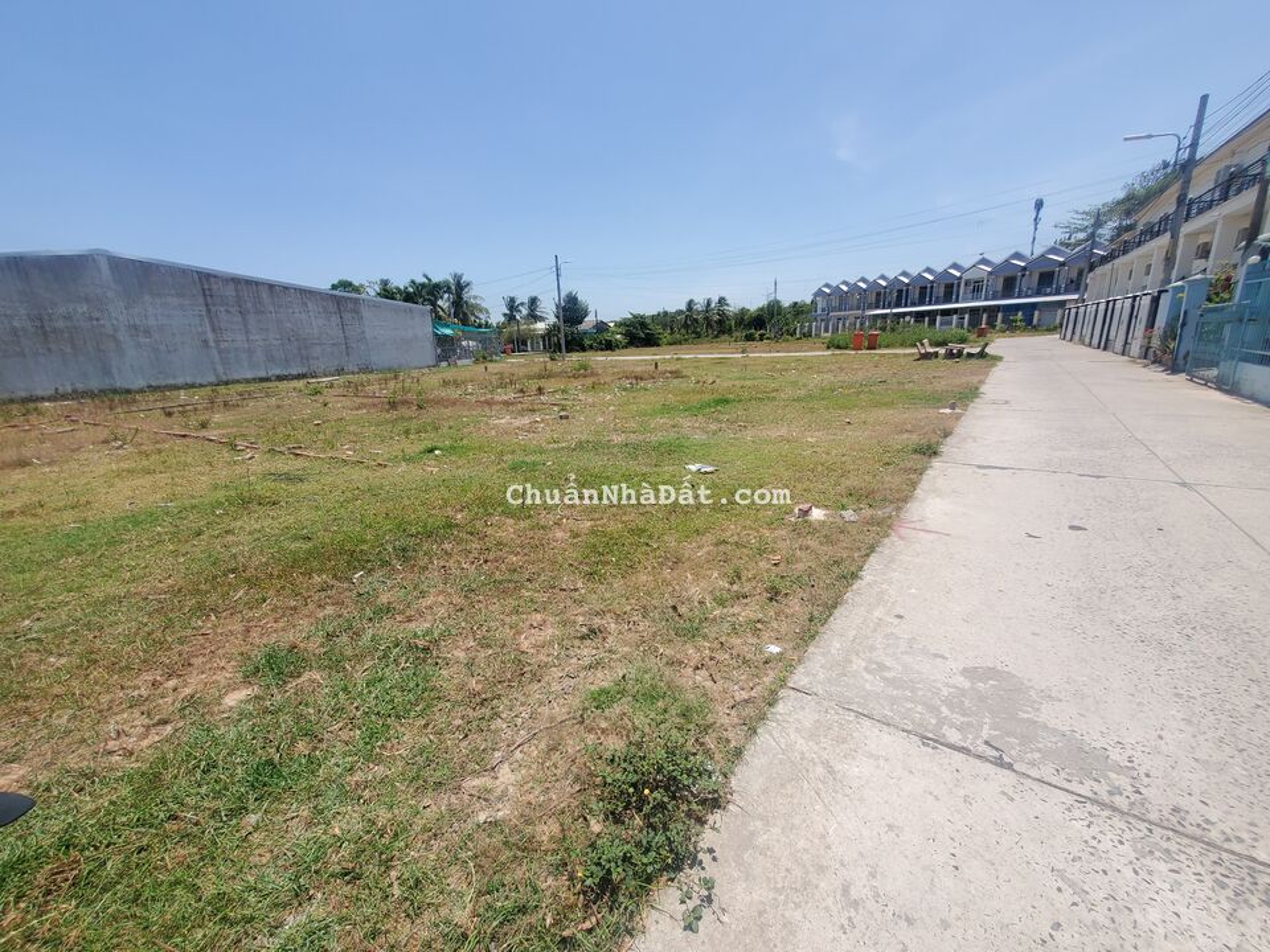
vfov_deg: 89.9
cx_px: 635
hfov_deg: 106.2
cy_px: 476
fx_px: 477
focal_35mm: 13
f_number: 2.2
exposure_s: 1/1049
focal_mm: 1.8
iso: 50
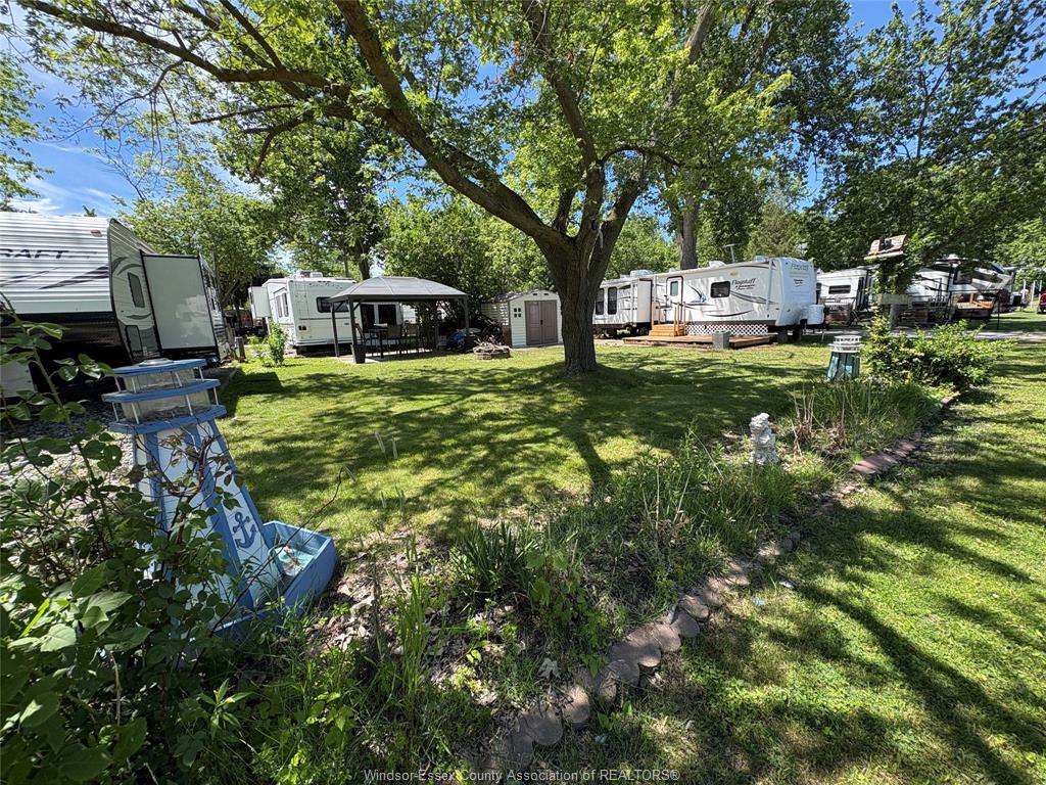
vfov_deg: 85.7
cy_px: 392
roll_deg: +2.4
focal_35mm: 14
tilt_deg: -10.9
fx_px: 423
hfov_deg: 102.1
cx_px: 523
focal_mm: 2.22
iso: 40
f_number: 2.2
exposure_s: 1/537
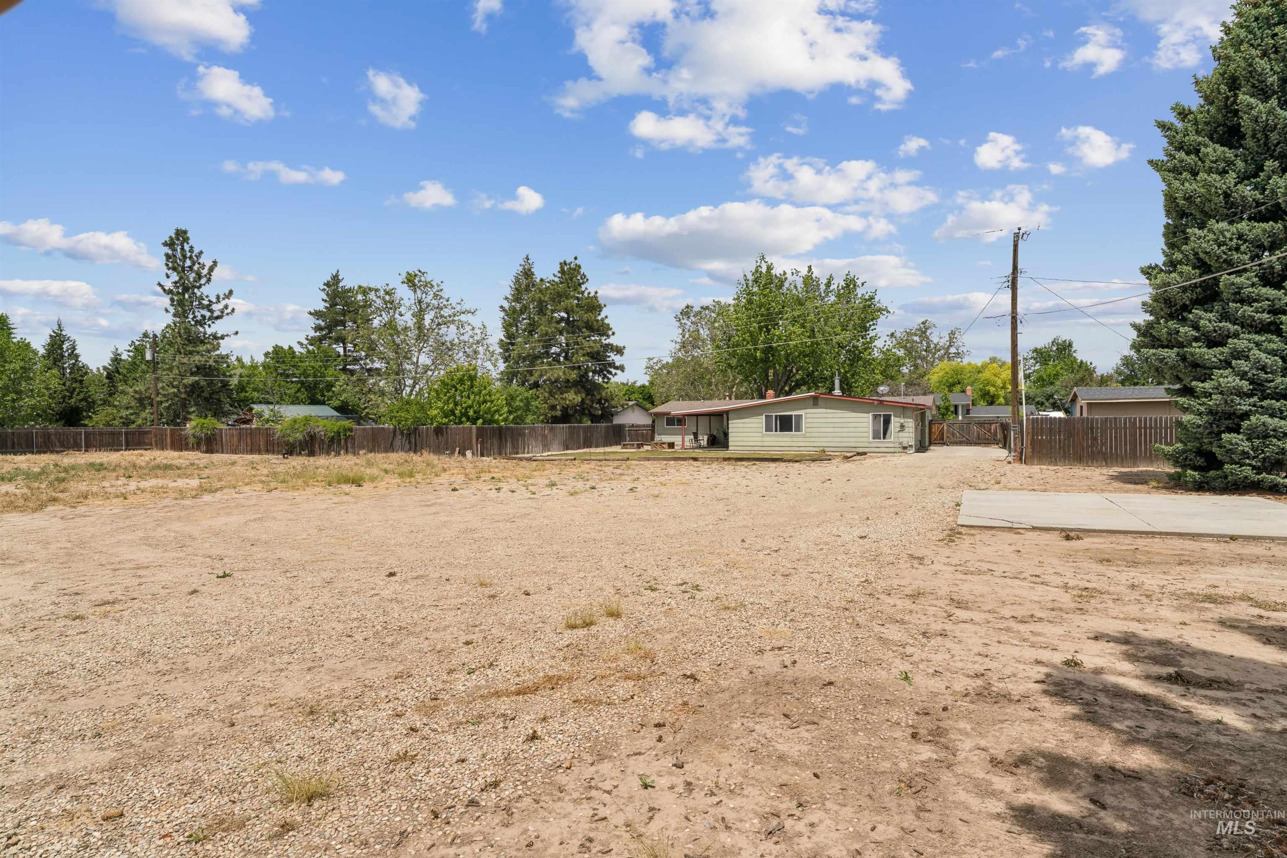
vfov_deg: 64.6
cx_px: 644
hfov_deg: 86.9
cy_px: 429
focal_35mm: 19
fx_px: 679
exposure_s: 1/320
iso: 400
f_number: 16
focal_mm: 19
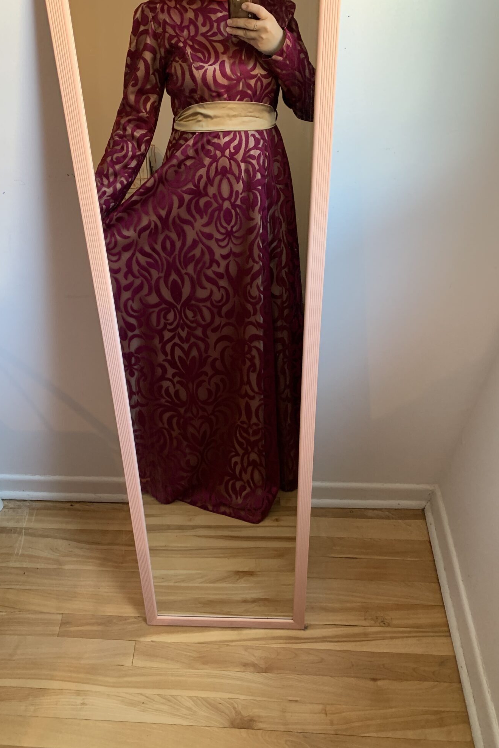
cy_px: 362
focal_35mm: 28
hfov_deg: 46.2
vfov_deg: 65.5
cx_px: 210
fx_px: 582
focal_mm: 4.25
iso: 200
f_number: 1.8
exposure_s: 1/60
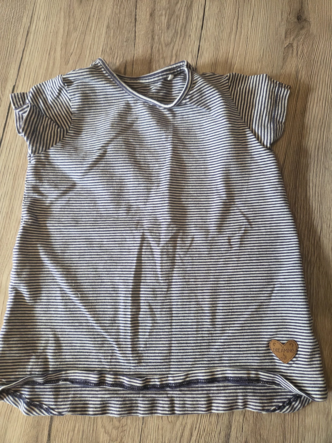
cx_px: 166
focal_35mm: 23
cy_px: 222
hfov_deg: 58.9
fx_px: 294
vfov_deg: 73.9
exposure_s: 1/100
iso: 500
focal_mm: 5.4
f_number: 1.8
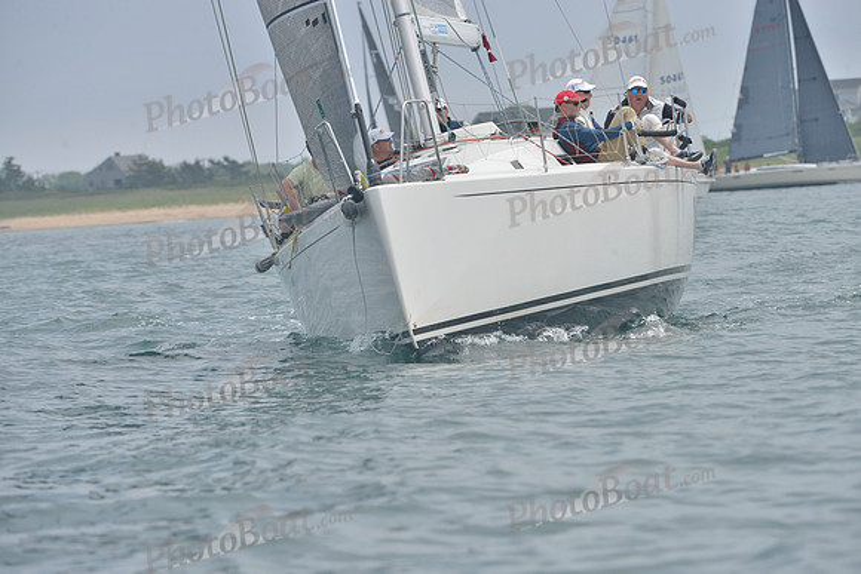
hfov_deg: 6.9
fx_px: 7176
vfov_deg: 4.6
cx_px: 430
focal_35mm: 300
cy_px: 287
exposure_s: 1/1000
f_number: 9
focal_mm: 300
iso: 400
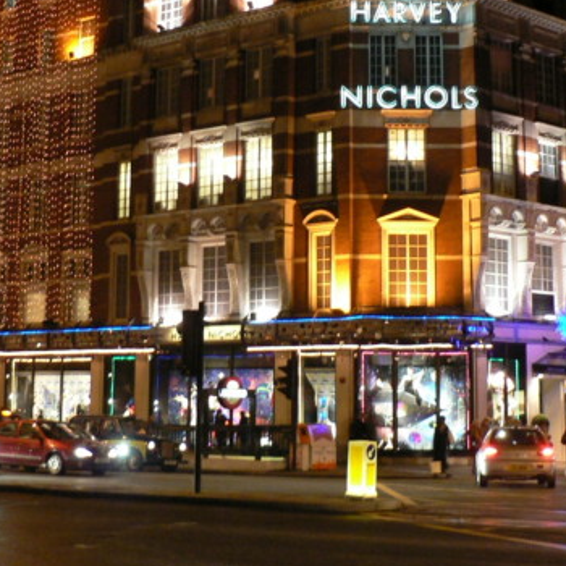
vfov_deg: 25.5
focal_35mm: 67
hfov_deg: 25.7
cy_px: 155
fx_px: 1239
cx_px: 305
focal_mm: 6
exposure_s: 1/5
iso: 200
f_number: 2.8
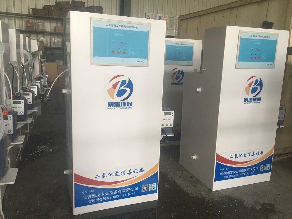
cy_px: 110
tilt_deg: -10.0
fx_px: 245
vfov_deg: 48.2
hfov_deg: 61.7
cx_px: 146
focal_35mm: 29
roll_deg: -1.7
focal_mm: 4.15
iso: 40
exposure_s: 1/17
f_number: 2.2
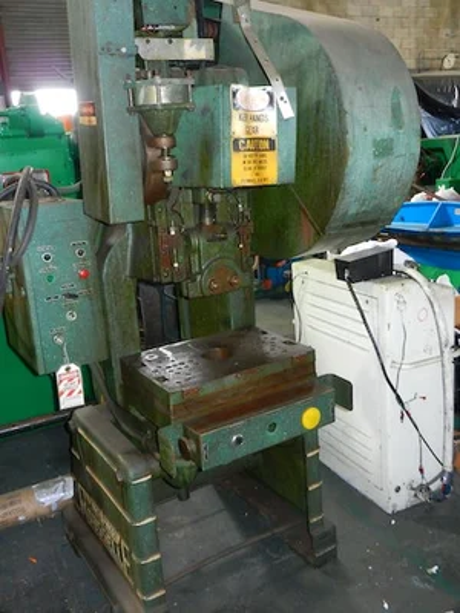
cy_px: 306
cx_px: 230
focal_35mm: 33
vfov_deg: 55.4
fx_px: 585
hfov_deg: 42.9
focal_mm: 5.9
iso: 360
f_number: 3.8
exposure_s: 1/30
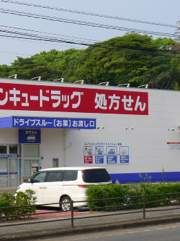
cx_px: -39
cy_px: 134
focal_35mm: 83
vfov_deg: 23.5
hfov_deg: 17.0
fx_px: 575
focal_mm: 10
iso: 80
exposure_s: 1/800
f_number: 4
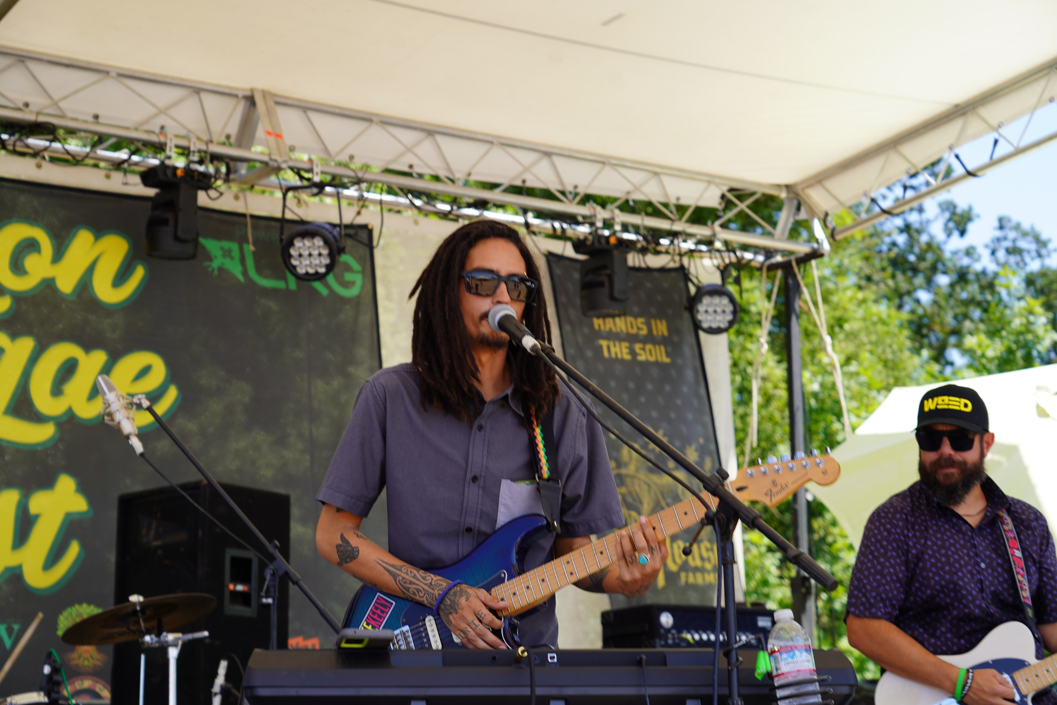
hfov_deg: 28.8
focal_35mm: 70
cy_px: 352
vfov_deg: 19.5
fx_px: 2055
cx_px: 528
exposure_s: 1/160
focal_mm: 70
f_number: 5.6
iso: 100
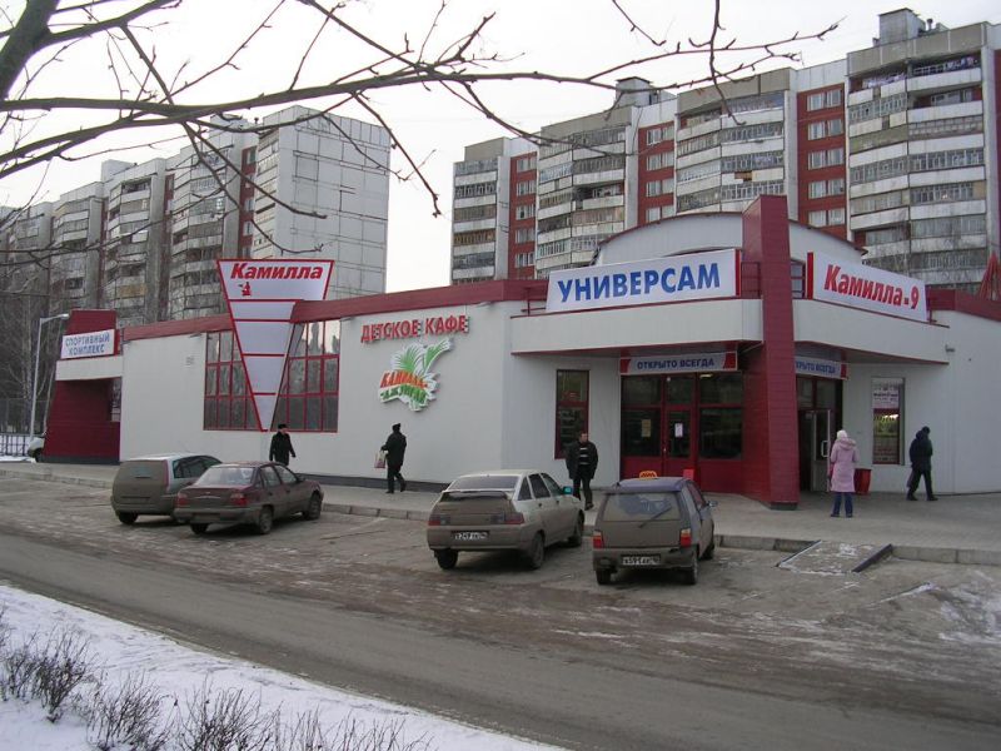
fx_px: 1099
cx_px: 500
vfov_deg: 37.7
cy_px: 376
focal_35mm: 38
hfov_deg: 49.0
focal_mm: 5.8
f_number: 2.8
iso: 50
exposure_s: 1/83.3
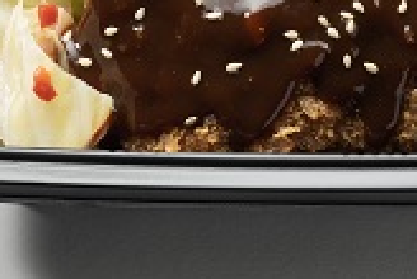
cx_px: 378
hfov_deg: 6.7
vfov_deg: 4.5
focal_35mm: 307
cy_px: -104
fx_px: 3562
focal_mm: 90
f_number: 18
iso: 160
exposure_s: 1/60
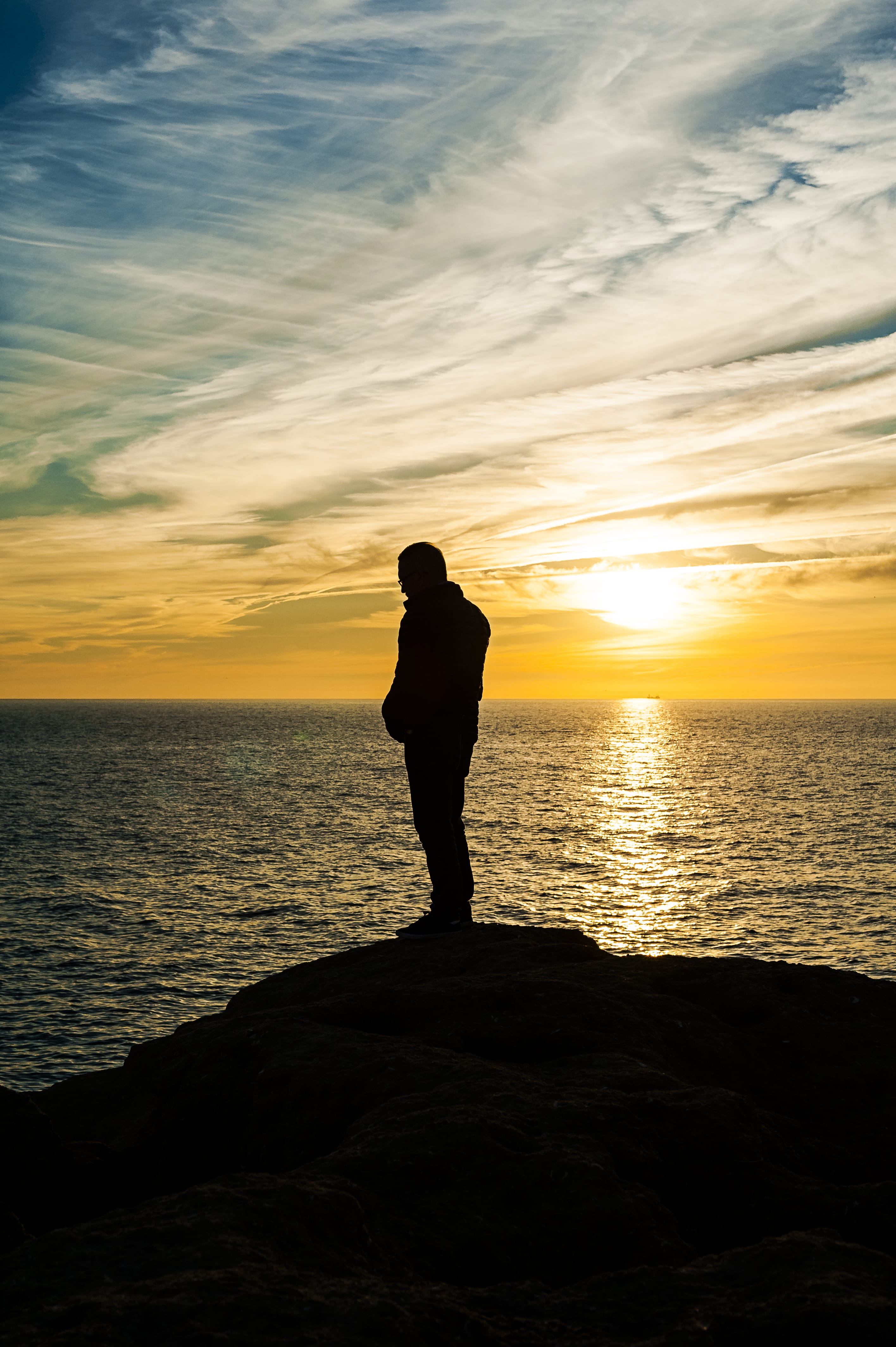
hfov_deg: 27.0
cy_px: 674
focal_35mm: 50
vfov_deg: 39.6
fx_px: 1869
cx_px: 448
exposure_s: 1/1000
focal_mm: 50
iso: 200
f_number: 11
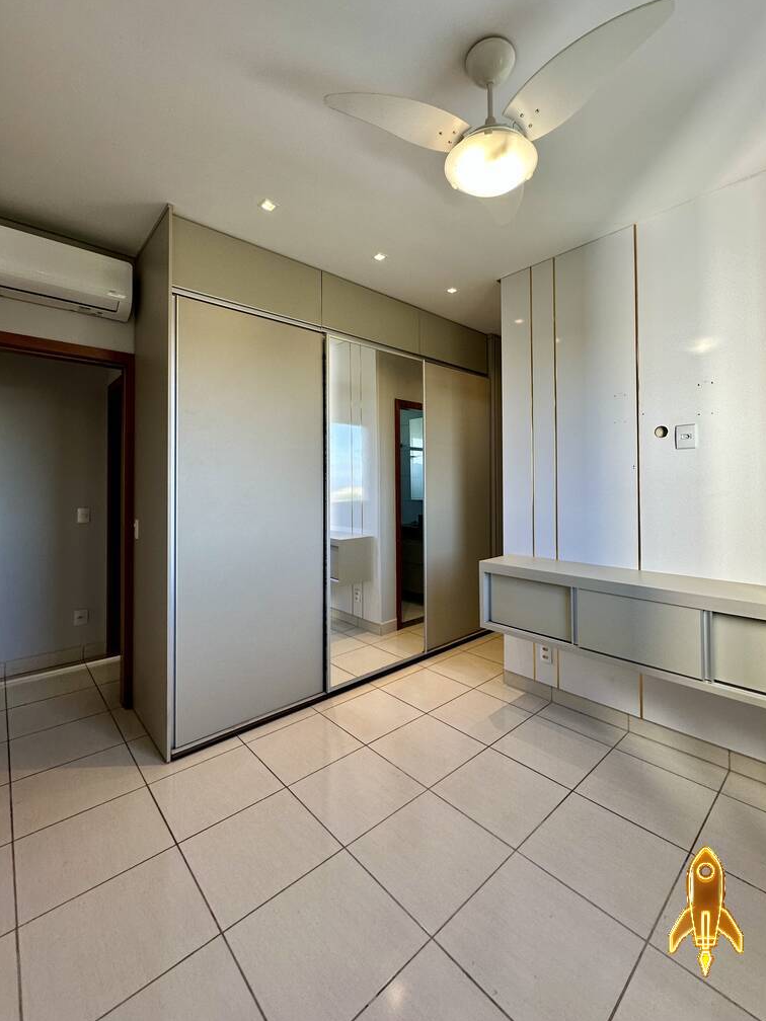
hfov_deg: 81.6
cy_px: 477
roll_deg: -0.6
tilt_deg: +1.7
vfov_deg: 98.0
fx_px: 443
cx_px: 408
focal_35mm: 15
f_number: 2.2
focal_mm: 2.22
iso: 100
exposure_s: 1/120
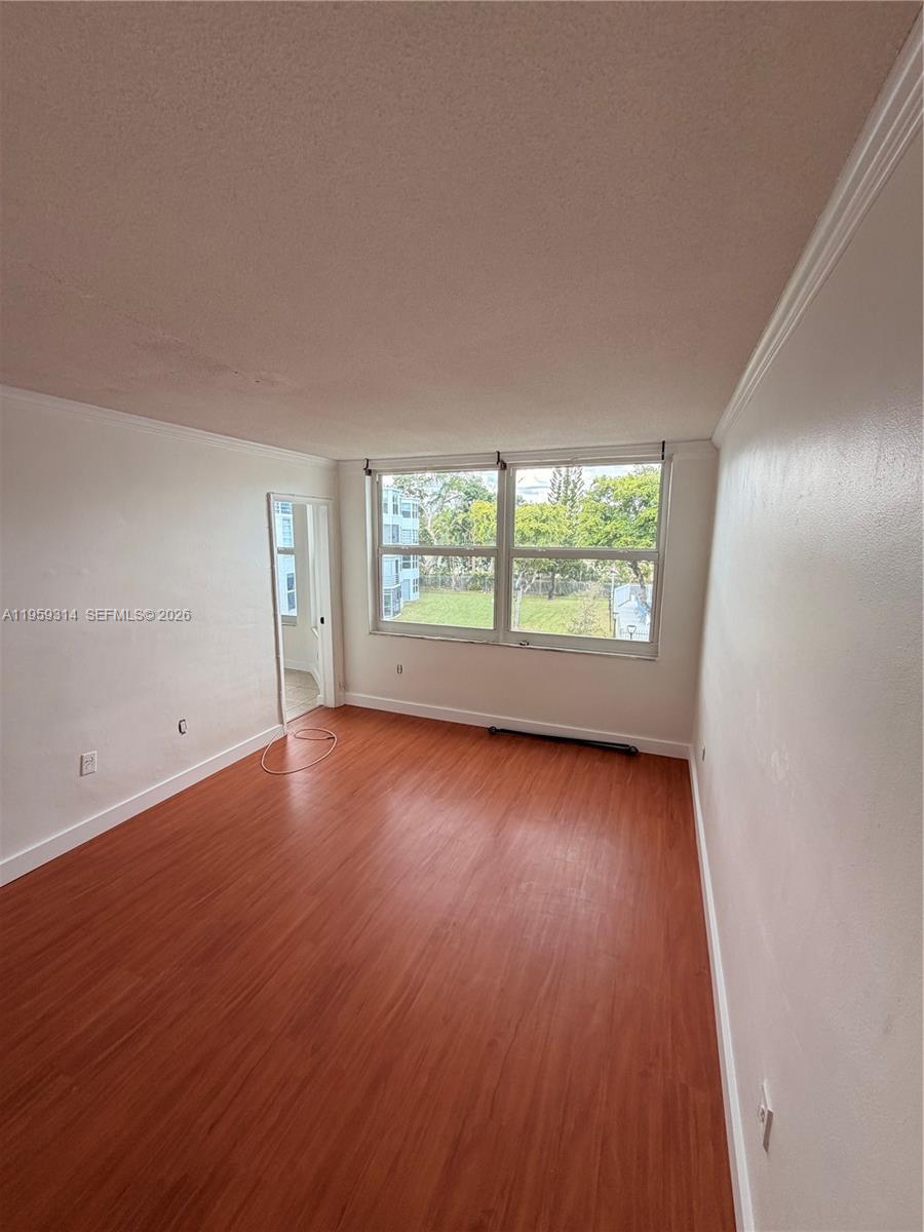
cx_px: 462
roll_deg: -0.3
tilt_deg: -9.7
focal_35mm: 14
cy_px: 616
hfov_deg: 85.7
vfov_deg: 102.1
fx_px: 498
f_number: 2.2
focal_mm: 2.22
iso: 125
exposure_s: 1/121
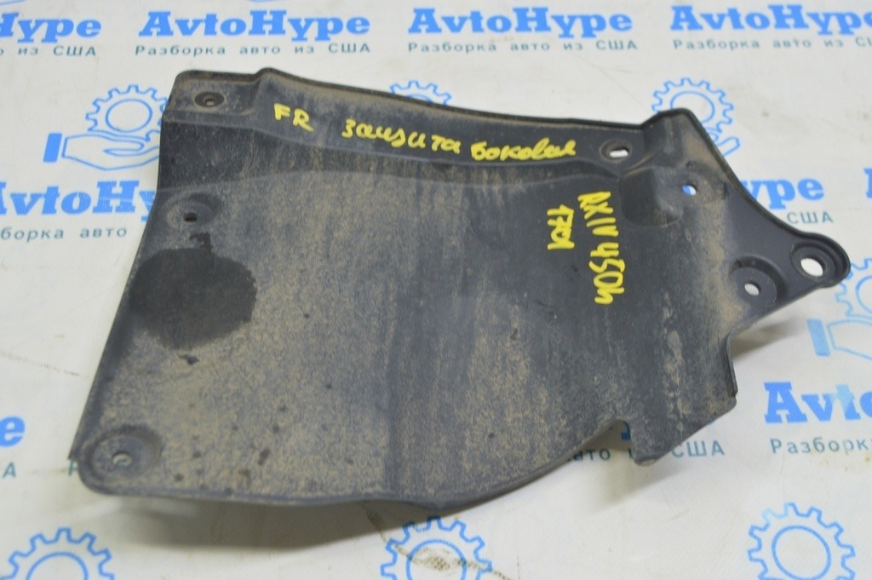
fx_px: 1089
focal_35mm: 45
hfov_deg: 43.6
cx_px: 436
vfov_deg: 29.8
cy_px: 290
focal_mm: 30
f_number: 5.6
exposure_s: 1/20
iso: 400
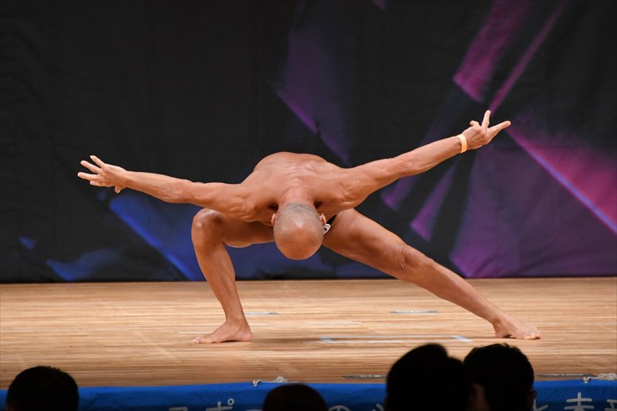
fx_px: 7709
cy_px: 206
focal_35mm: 450
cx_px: 308
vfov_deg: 3.1
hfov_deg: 4.6
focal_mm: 300
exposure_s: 1/400
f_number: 5.6
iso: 3200
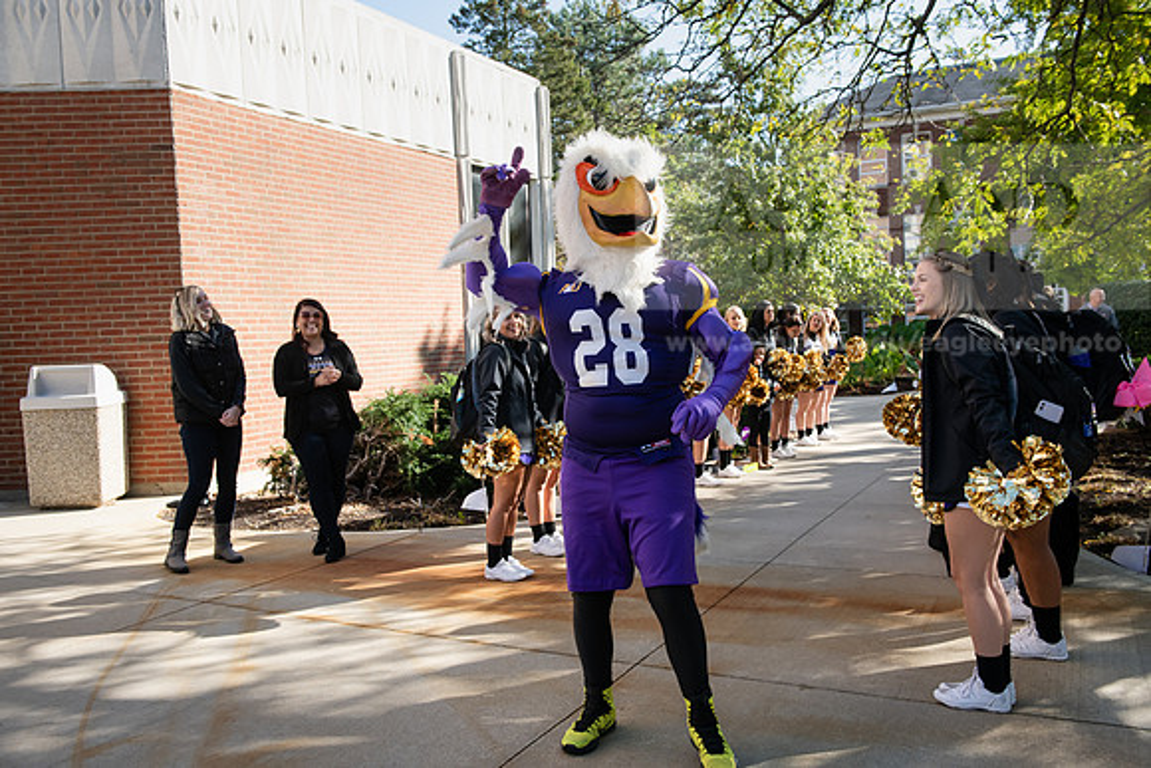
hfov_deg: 58.7
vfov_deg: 41.1
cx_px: 576
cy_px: 384
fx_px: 1023
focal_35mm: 32
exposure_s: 1/640
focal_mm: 32
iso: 400
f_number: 5.6
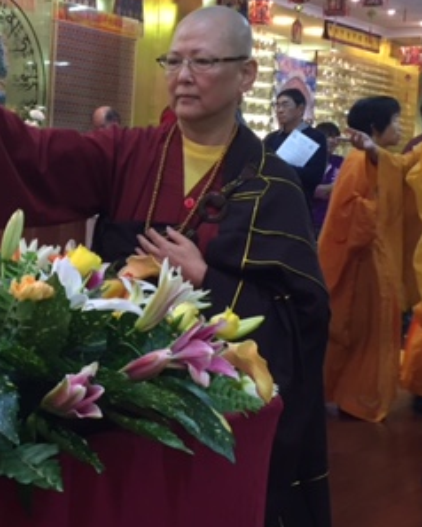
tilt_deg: -3.1
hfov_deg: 24.4
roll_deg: -4.9
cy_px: 224
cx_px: 50
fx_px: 951
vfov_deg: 30.9
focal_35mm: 61
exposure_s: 1/33
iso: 125
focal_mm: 4.15
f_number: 2.2
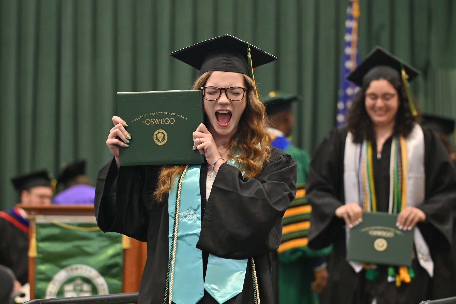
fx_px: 2532
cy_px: 152
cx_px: 228
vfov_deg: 6.9
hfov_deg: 10.3
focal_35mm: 200
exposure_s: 1/250
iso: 2500
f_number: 5.6
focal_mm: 200
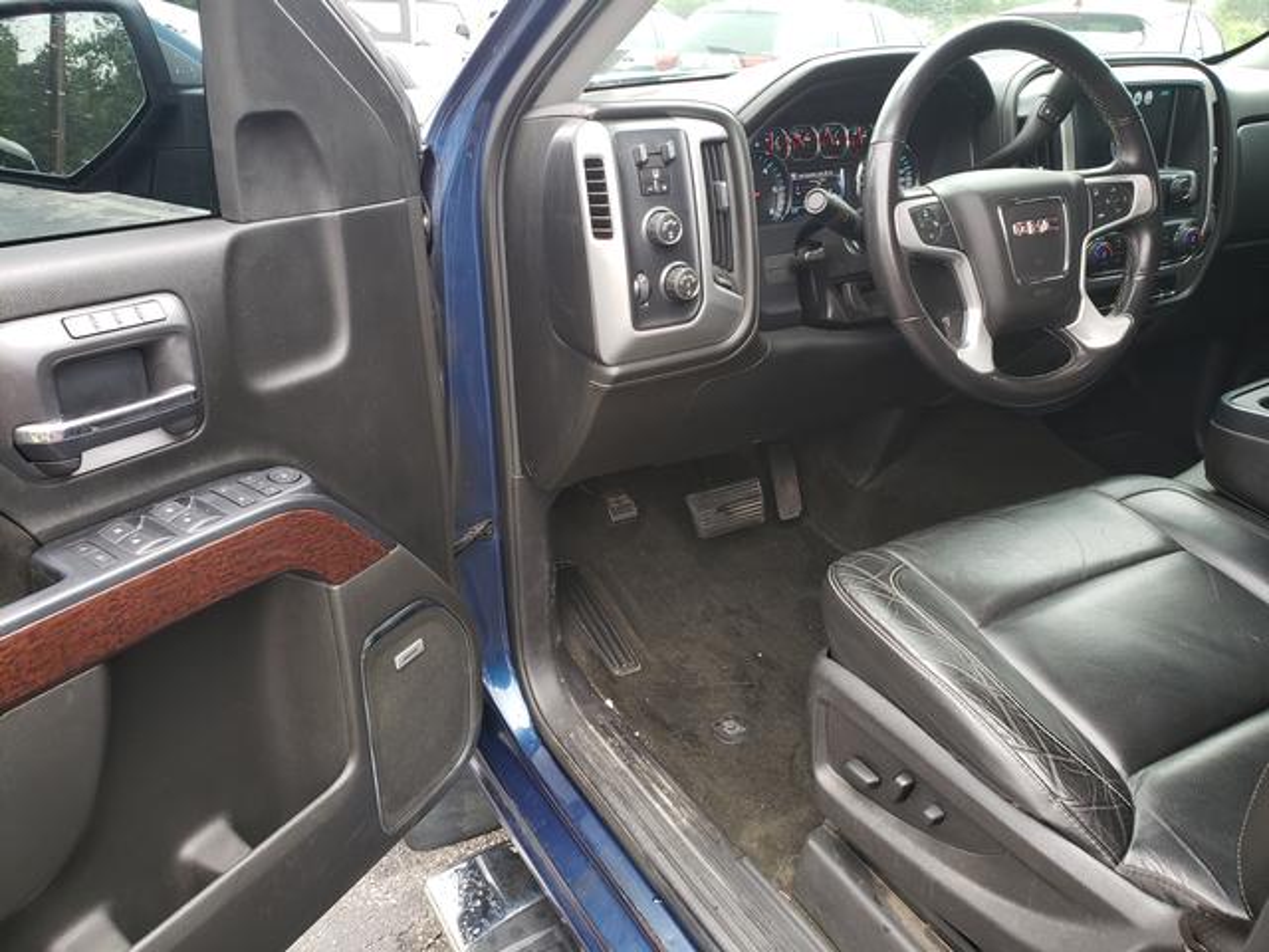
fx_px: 953
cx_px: 634
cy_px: 476
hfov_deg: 67.3
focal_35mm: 26
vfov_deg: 53.1
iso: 125
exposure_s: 1/50
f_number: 2.4
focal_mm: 4.3
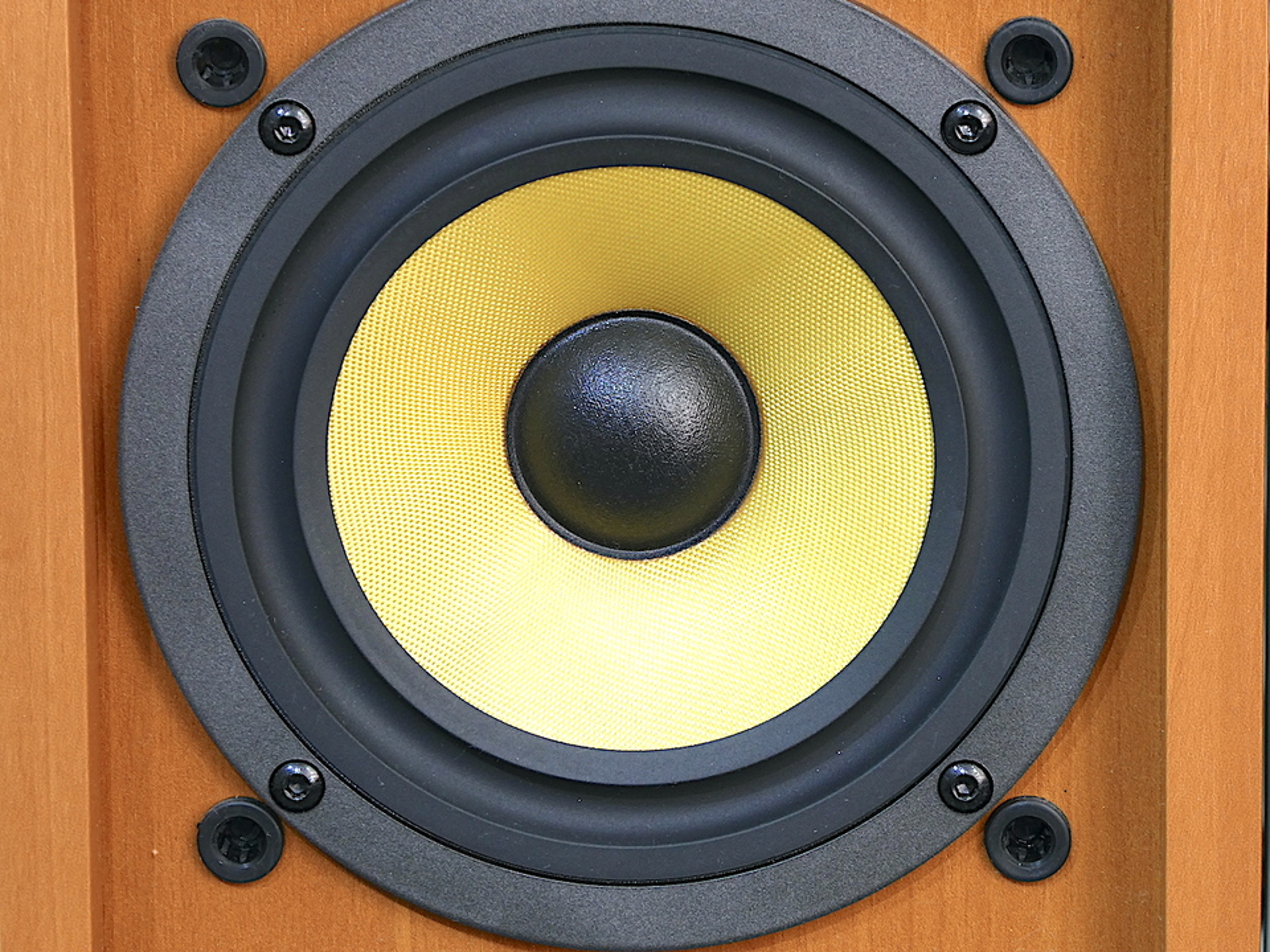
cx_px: 635
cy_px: 476
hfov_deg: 11.5
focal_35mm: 172
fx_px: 6310
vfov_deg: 8.6
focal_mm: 30.9
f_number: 5.6
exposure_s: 1/2.5
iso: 100
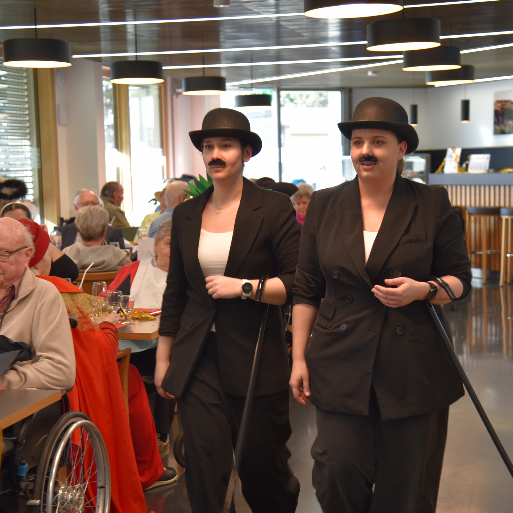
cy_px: 256
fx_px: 1190
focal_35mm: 71
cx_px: 230
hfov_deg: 24.3
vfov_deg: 24.3
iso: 400
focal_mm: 55
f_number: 4.5
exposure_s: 1/80
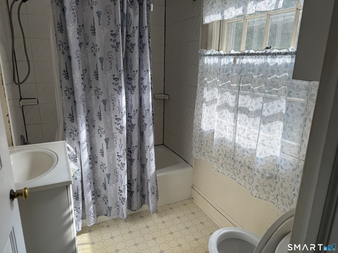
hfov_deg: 71.6
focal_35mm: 24
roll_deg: -0.8
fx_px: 234
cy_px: 126
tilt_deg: -15.5
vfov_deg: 56.8
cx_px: 169
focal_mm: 6.76
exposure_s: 1/385
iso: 80
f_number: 1.78
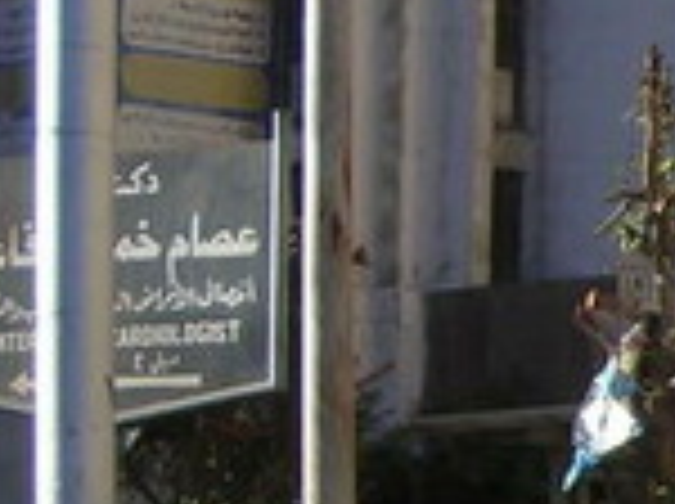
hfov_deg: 8.9
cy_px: 338
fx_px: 3913
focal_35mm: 201
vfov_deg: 7.4
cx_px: 1629
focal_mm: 6.3
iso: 50
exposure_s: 1/382
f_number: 3.2
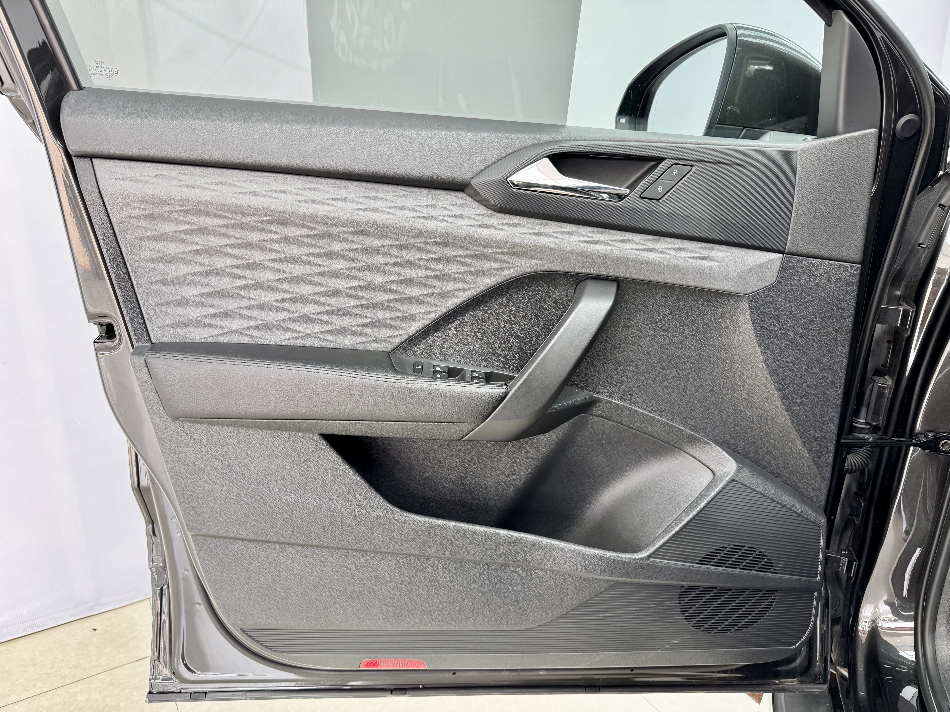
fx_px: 659
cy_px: 356
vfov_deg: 56.8
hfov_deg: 71.6
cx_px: 475
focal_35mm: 24
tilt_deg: -16.7
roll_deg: +1.1
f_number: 1.78
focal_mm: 6.76
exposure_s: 1/100
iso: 80
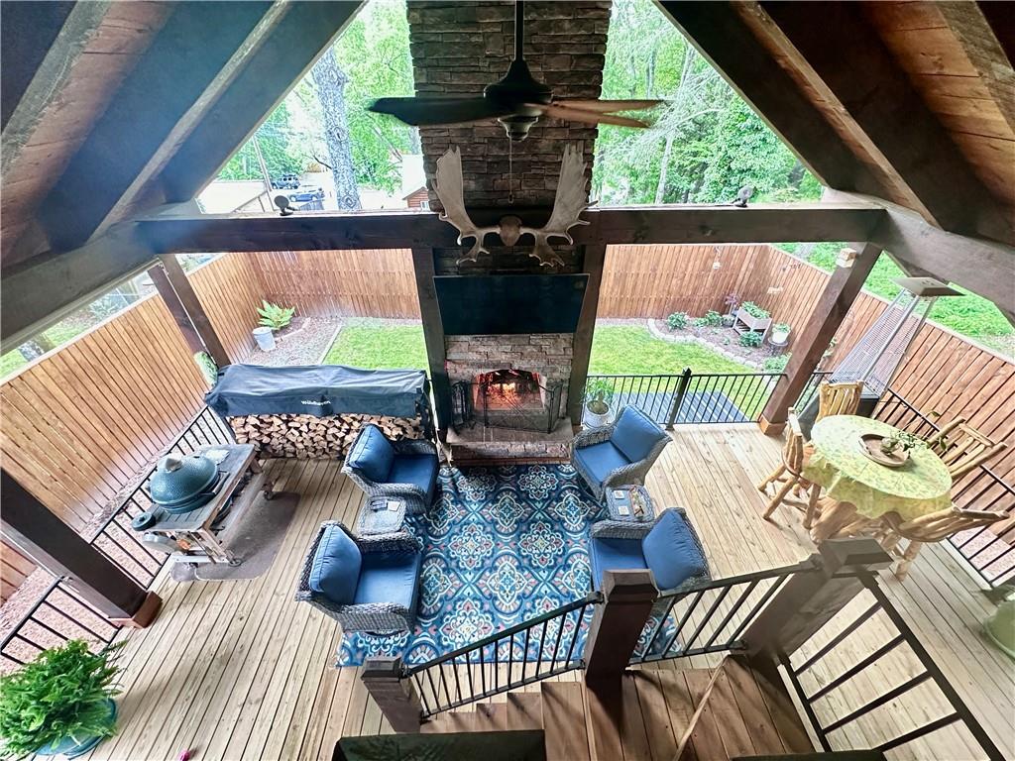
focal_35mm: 14
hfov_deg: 102.1
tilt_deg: -37.6
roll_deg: +0.5
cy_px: 380
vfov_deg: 85.7
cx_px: 508
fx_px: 411
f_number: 2.2
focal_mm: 2.22
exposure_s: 1/60
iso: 640
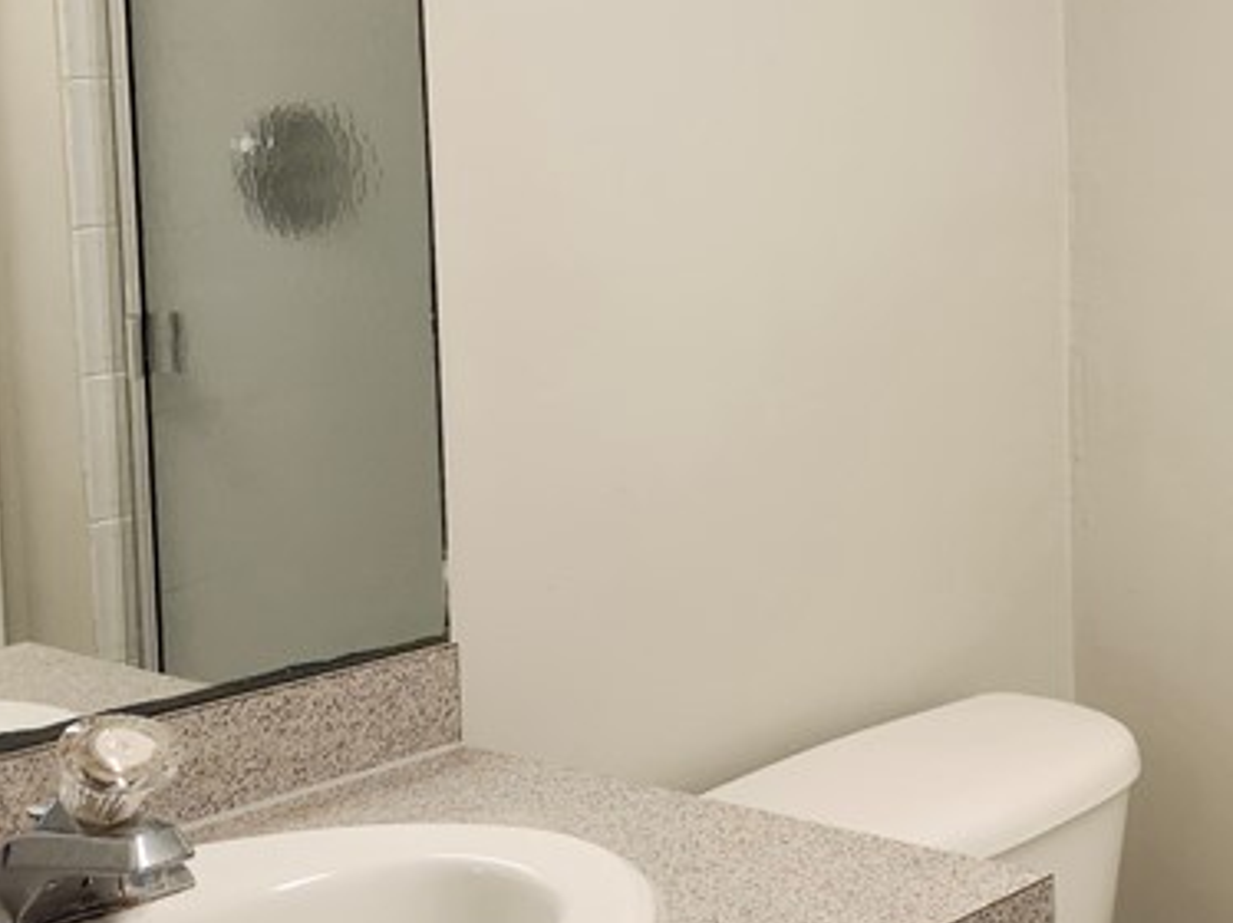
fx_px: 2243
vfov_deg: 23.2
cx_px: 1207
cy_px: 330
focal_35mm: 63
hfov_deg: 29.0
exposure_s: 1/120
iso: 250
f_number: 1.8
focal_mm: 5.54
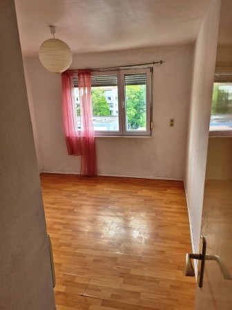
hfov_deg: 58.9
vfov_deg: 73.9
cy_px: 155
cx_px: 116
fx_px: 206
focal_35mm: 23
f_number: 1.8
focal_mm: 5.4
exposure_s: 1/100
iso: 32
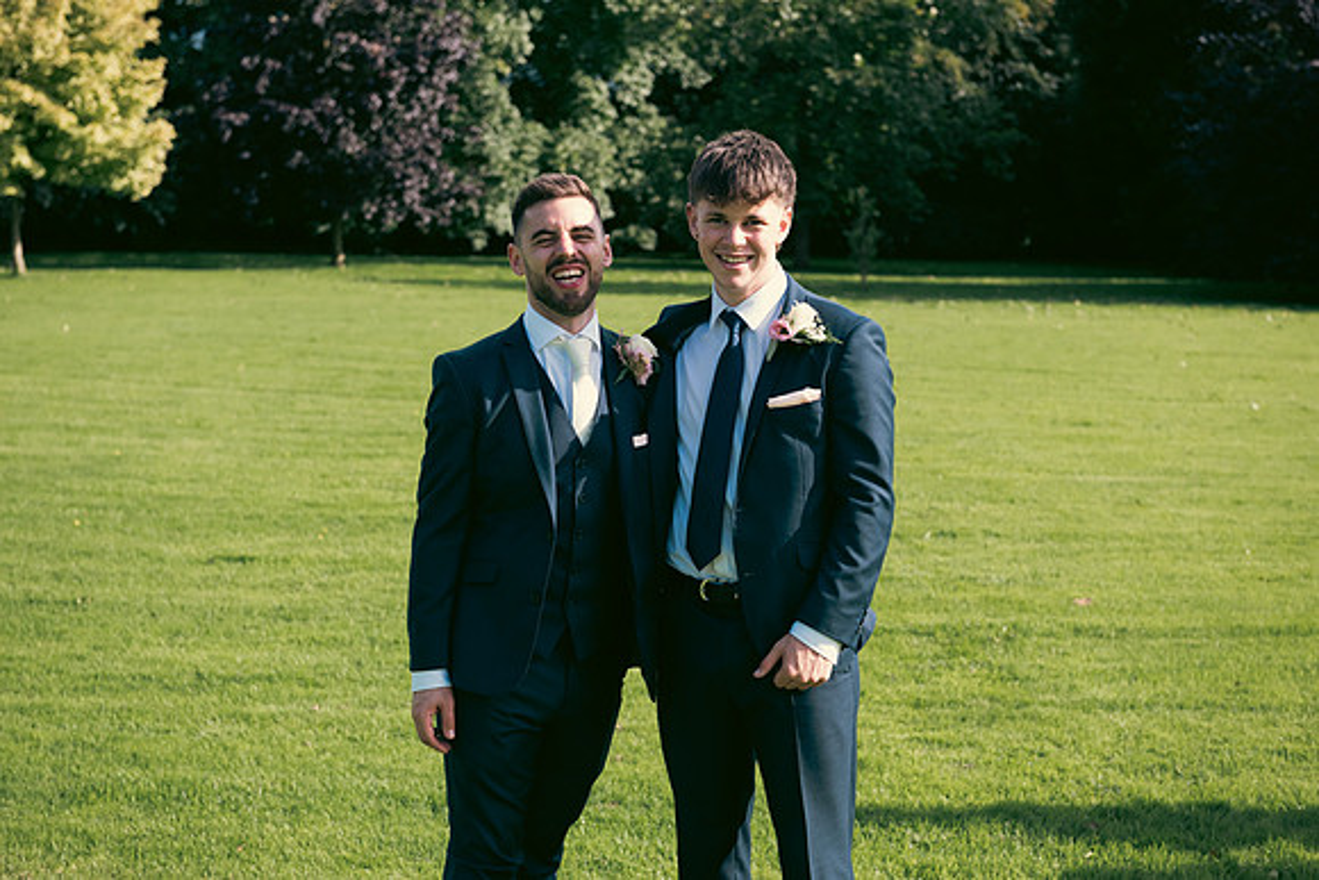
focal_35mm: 62
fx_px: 2272
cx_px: 660
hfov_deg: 32.4
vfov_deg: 21.9
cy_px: 440
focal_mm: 62
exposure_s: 1/640
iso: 200
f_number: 5
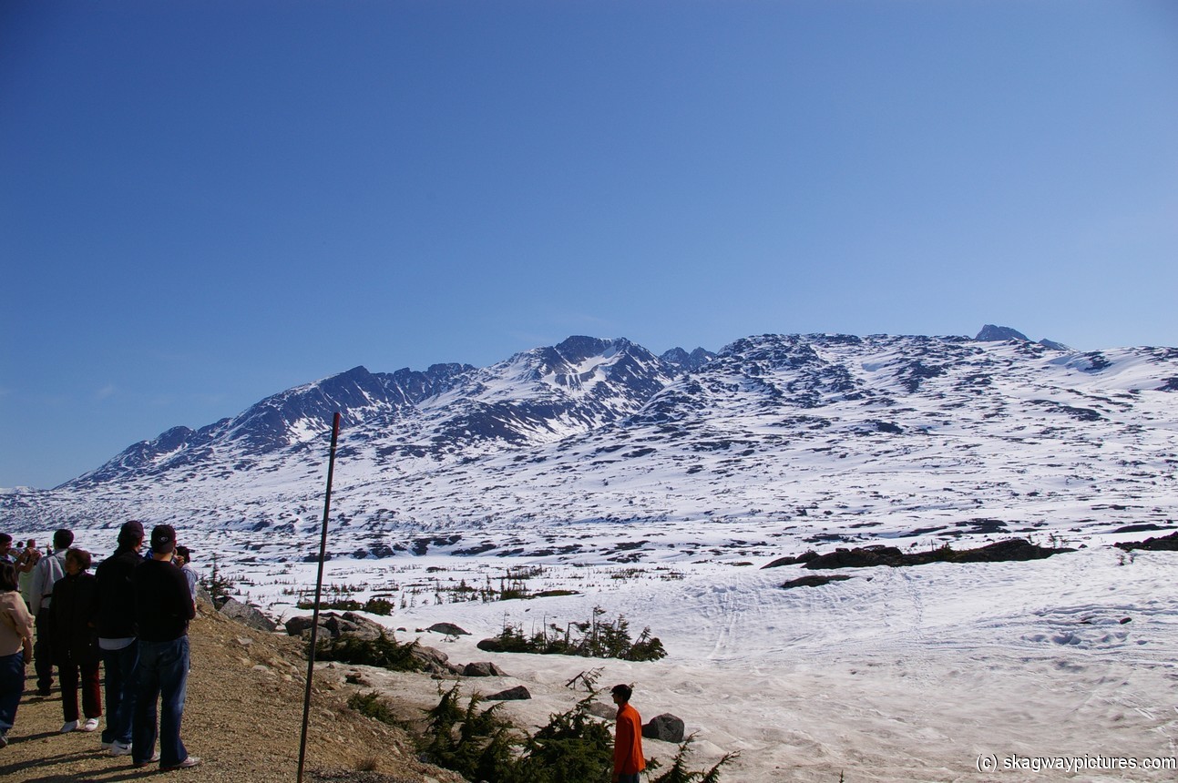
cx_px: 589
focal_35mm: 30
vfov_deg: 43.5
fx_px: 981
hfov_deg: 62.0
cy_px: 392
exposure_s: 1/500
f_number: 13
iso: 200
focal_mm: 20
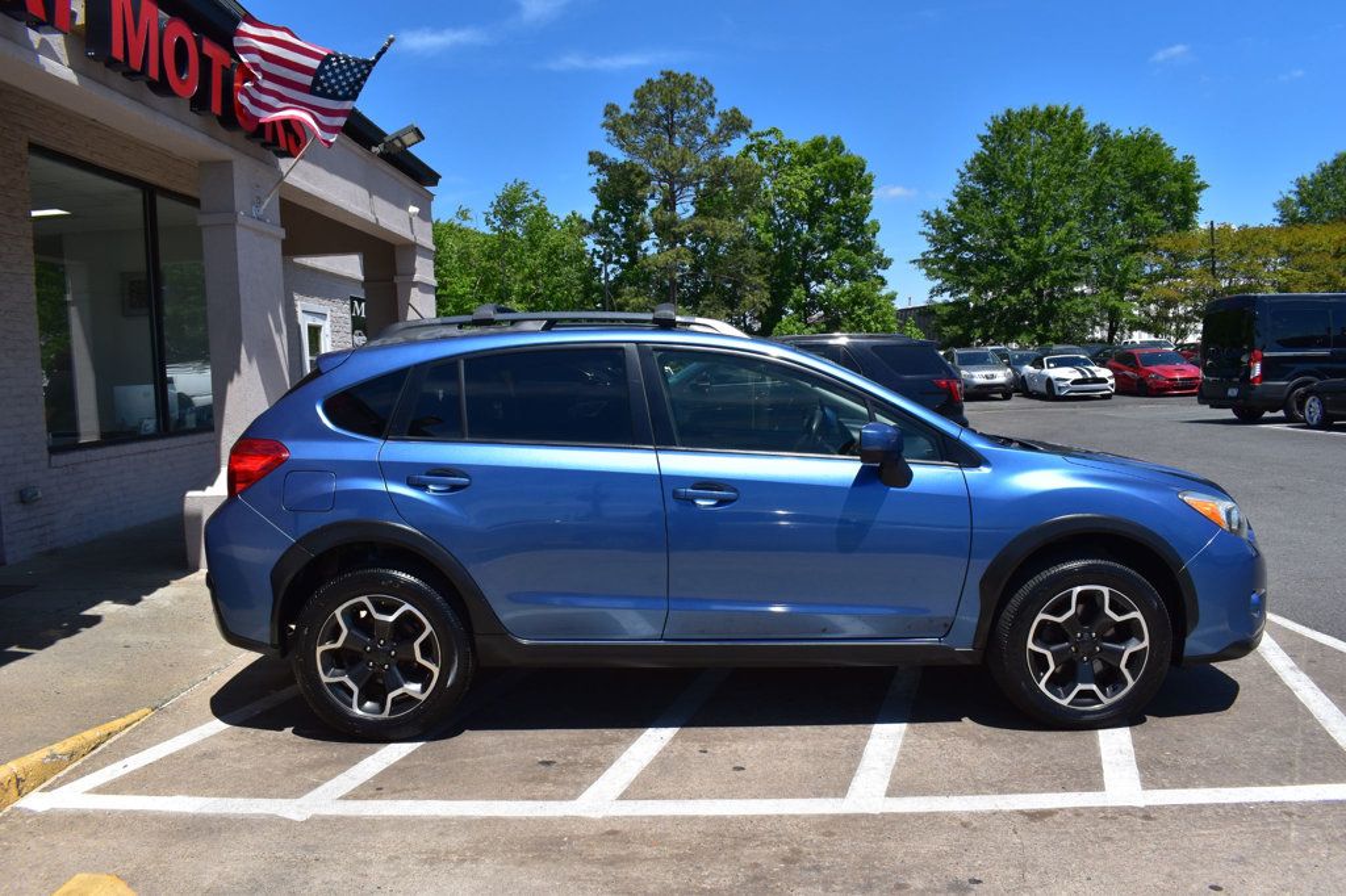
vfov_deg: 47.9
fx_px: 1009
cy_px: 448
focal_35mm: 27
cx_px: 673
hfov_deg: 67.4
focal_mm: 18
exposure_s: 1/500
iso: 280
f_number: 11
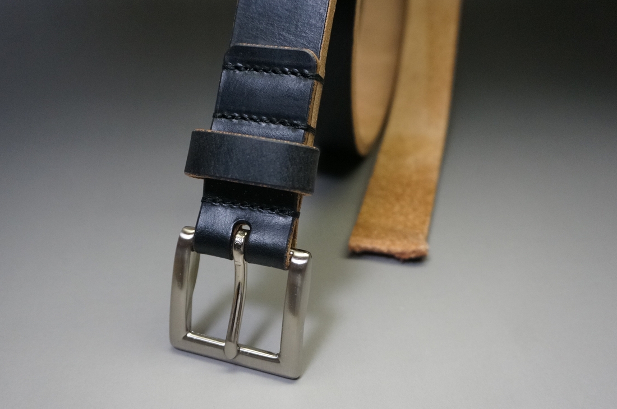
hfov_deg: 53.2
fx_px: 616
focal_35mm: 36
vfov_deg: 36.8
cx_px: 300
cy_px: 210
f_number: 4
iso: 1600
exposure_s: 1/160
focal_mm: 22
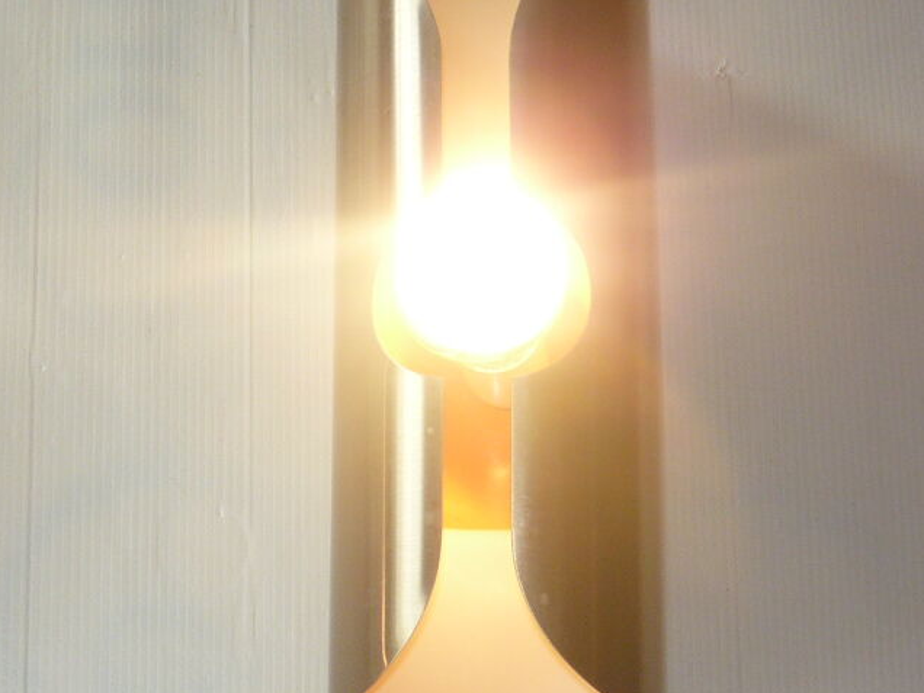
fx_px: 2216
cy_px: 511
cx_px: 17
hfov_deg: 22.7
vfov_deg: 17.7
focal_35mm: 83
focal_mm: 5.5
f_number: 2.8
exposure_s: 1/30
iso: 100
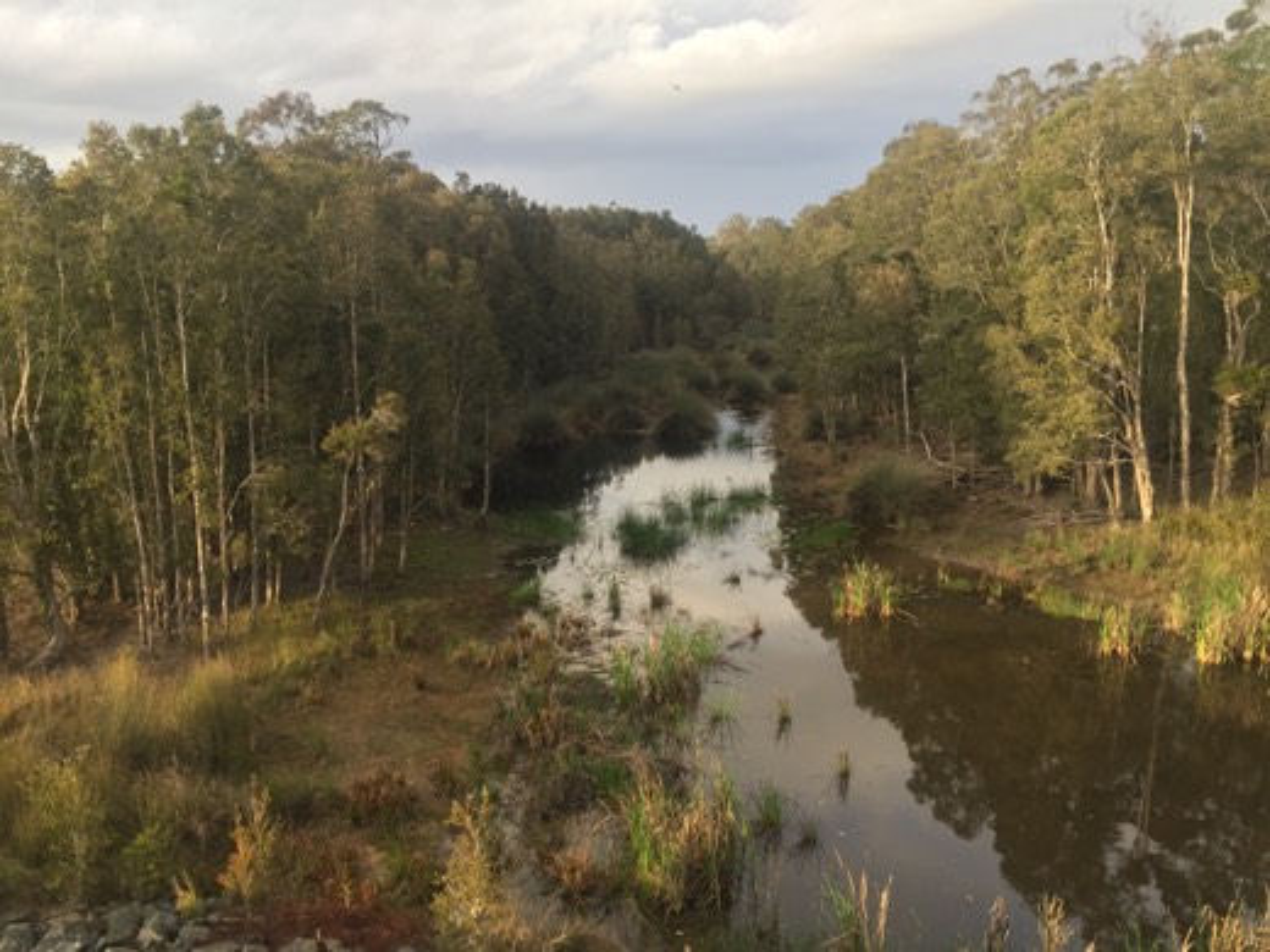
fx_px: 1064
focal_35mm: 29
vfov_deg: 48.2
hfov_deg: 61.7
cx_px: 635
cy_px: 476
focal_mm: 4.15
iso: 32
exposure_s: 1/120
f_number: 2.2
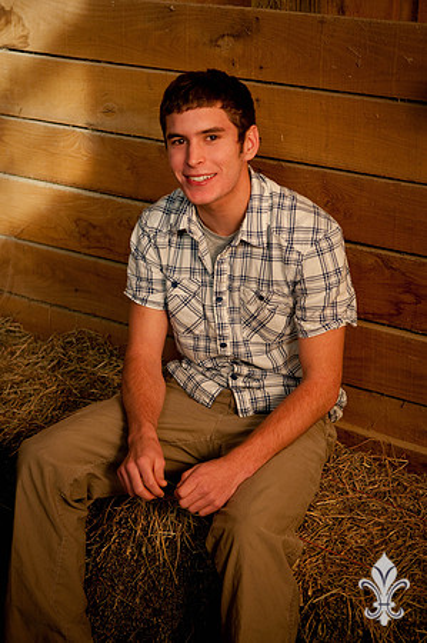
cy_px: 322
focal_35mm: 78
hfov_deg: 17.5
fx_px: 1391
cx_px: 214
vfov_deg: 26.0
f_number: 2.8
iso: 200
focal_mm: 52
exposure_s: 1/250
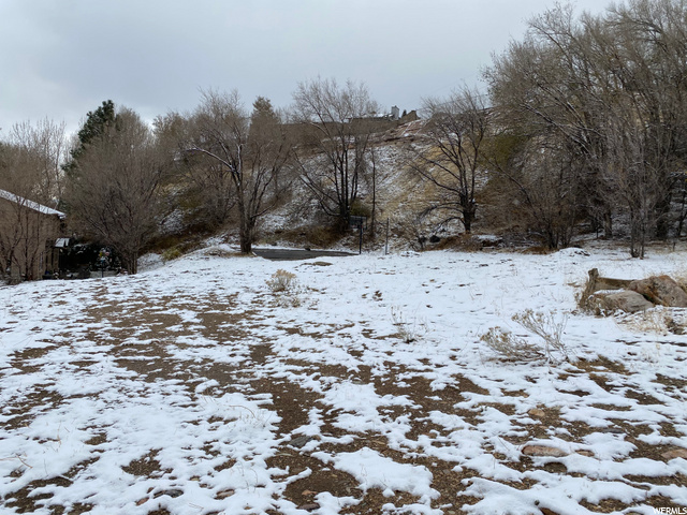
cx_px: 344
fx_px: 516
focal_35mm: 26
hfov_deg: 67.3
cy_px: 258
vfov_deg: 53.1
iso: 32
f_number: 1.8
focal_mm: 4.25
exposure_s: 1/1218
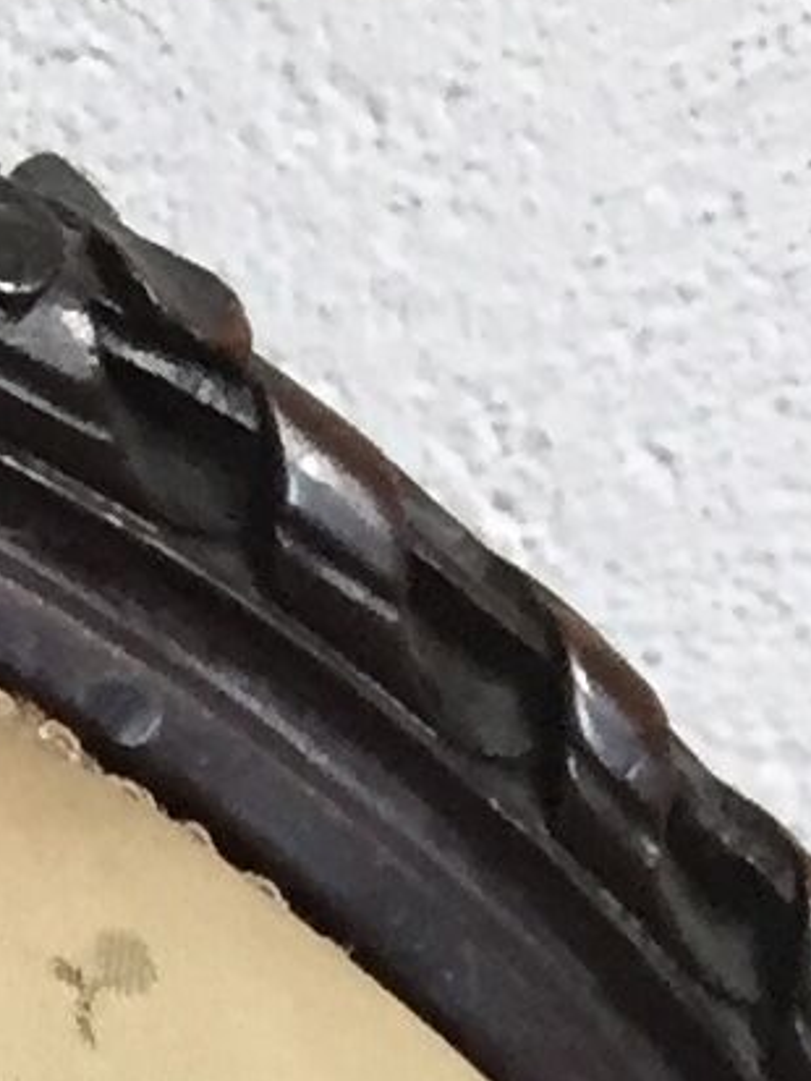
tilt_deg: -27.7
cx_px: -1695
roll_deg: -1.8
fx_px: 7150
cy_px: 3144
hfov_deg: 6.0
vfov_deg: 7.6
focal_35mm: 229
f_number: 2.2
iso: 160
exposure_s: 1/33
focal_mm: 4.15
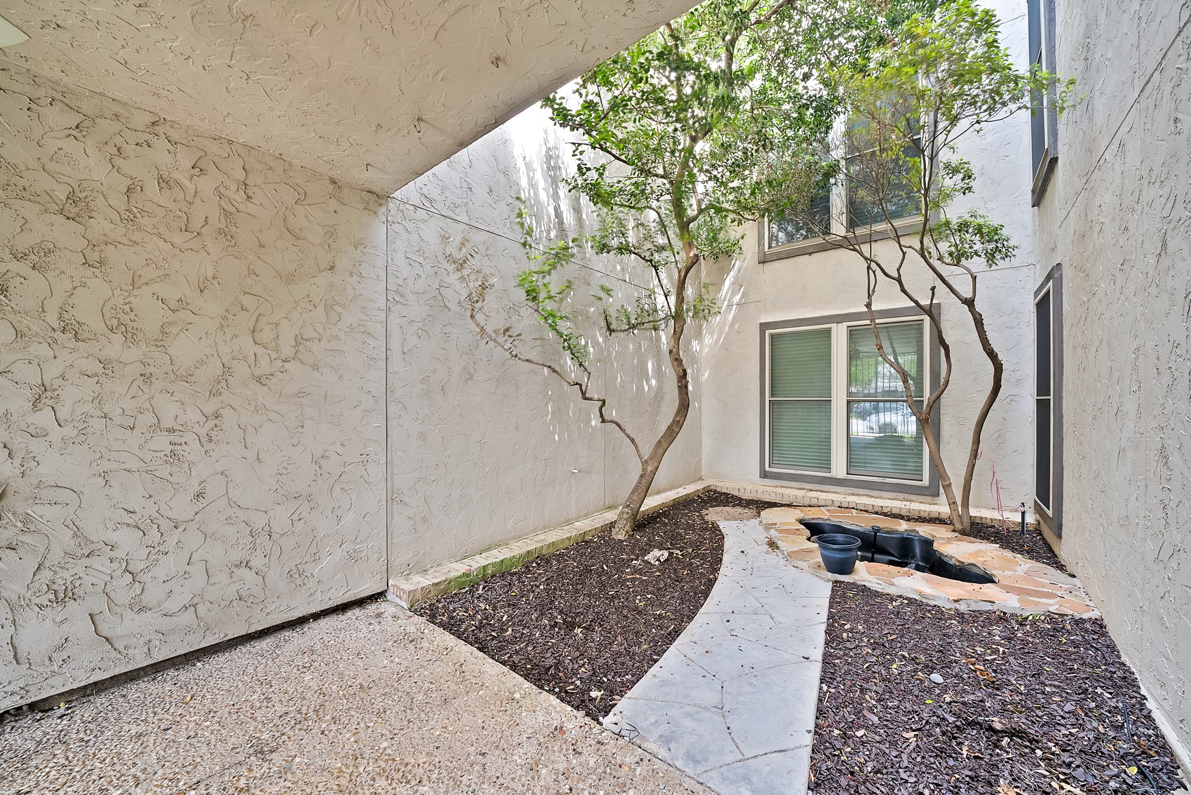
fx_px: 397
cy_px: 398
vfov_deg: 90.1
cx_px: 596
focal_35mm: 12
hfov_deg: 112.6
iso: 640
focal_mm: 12
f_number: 9
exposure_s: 1/4
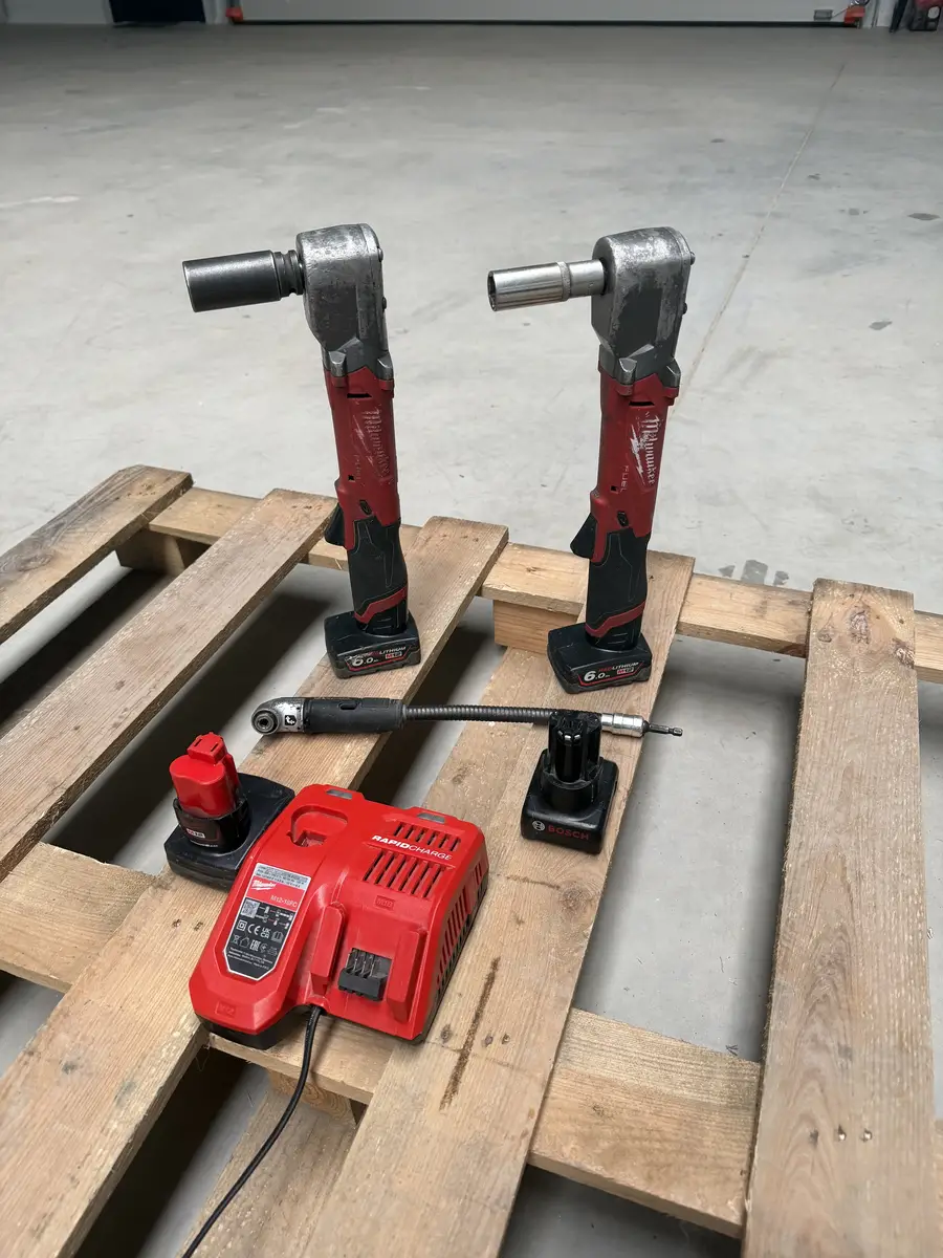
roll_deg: +1.8
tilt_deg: -37.1
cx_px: 472
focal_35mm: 24
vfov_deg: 71.6
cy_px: 629
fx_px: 872
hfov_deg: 56.8
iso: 200
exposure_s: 1/121
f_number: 1.78
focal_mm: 6.76
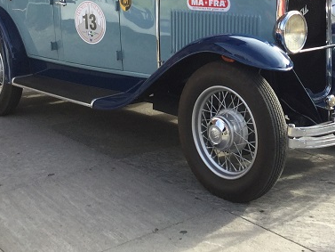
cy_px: 16
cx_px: 227
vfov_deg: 19.5
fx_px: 716
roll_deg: -0.3
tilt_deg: -7.2
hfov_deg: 26.2
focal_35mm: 74
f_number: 2.4
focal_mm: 3.3
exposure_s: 1/350
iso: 25
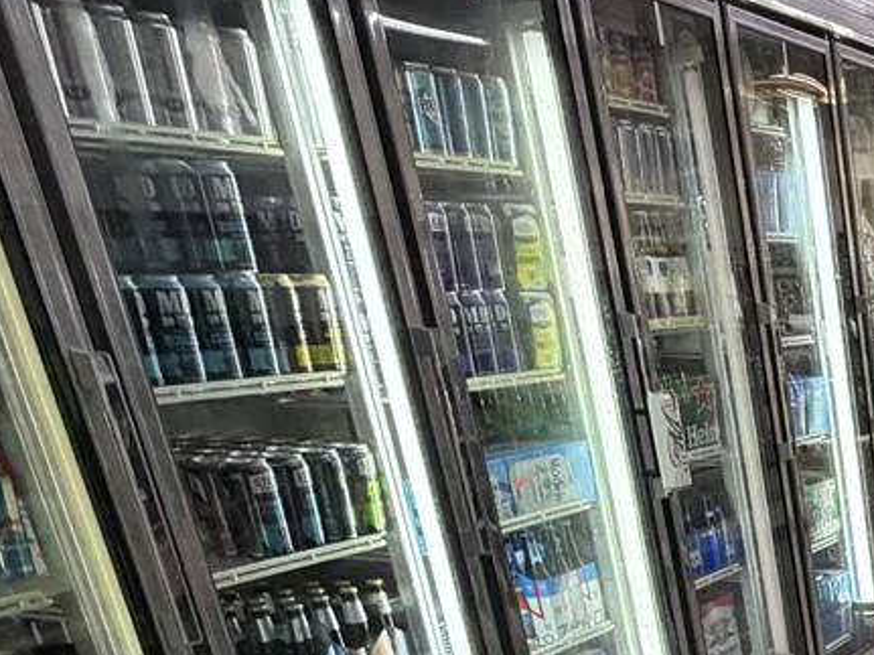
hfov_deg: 29.7
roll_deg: +2.8
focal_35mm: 52
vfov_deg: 25.0
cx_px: 1132
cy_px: 803
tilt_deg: -21.6
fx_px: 1313
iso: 320
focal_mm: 2.22
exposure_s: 1/120
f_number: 2.2
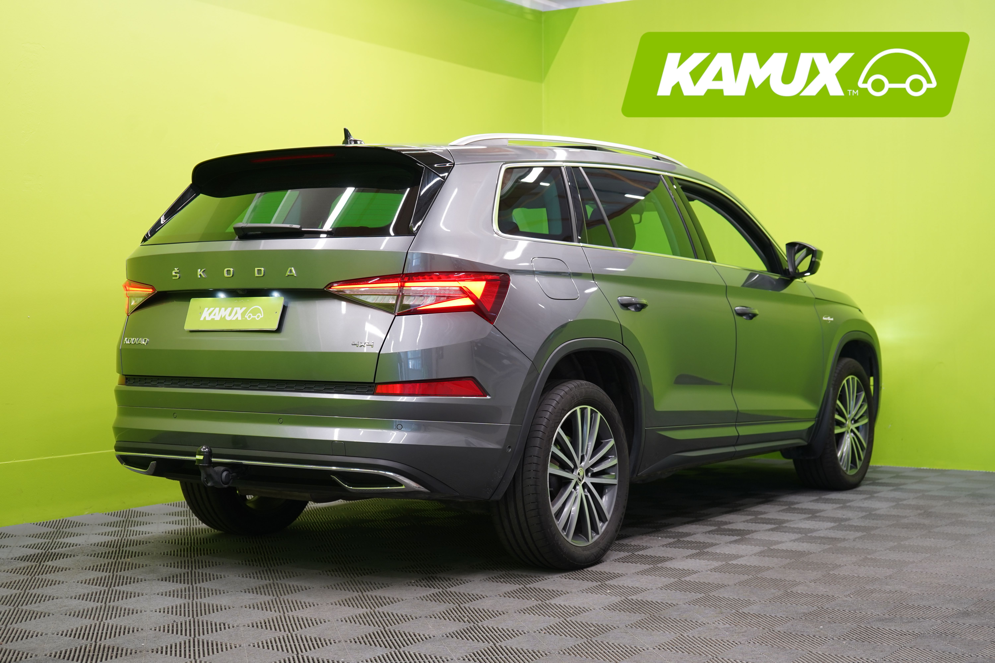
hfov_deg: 38.9
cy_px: 332
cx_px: 498
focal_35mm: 51
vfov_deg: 26.5
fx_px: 1409
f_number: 5
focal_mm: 51
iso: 500
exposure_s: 1/30
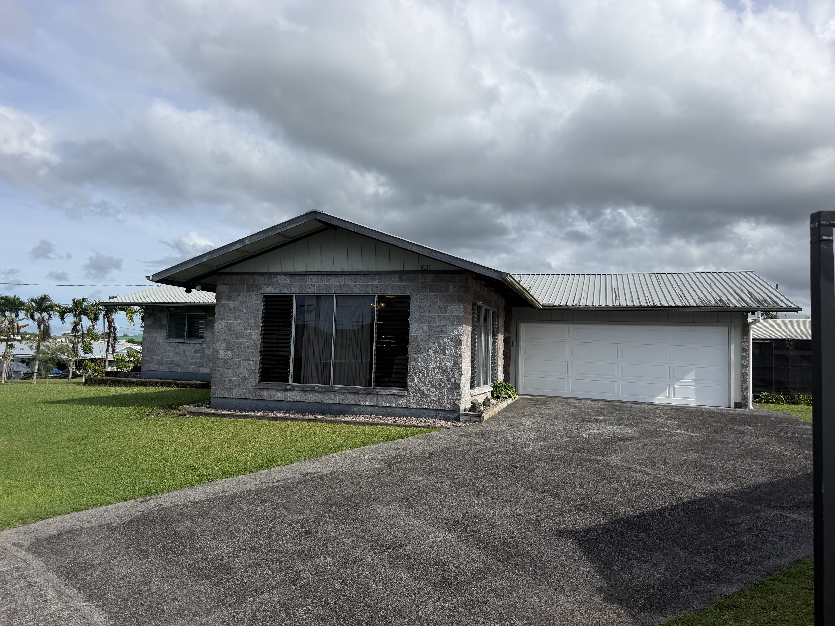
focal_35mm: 24
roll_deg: -1.4
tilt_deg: +3.4
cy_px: 313
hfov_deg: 71.6
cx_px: 418
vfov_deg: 56.8
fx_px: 579
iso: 80
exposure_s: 1/5714
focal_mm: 6.76
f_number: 1.78
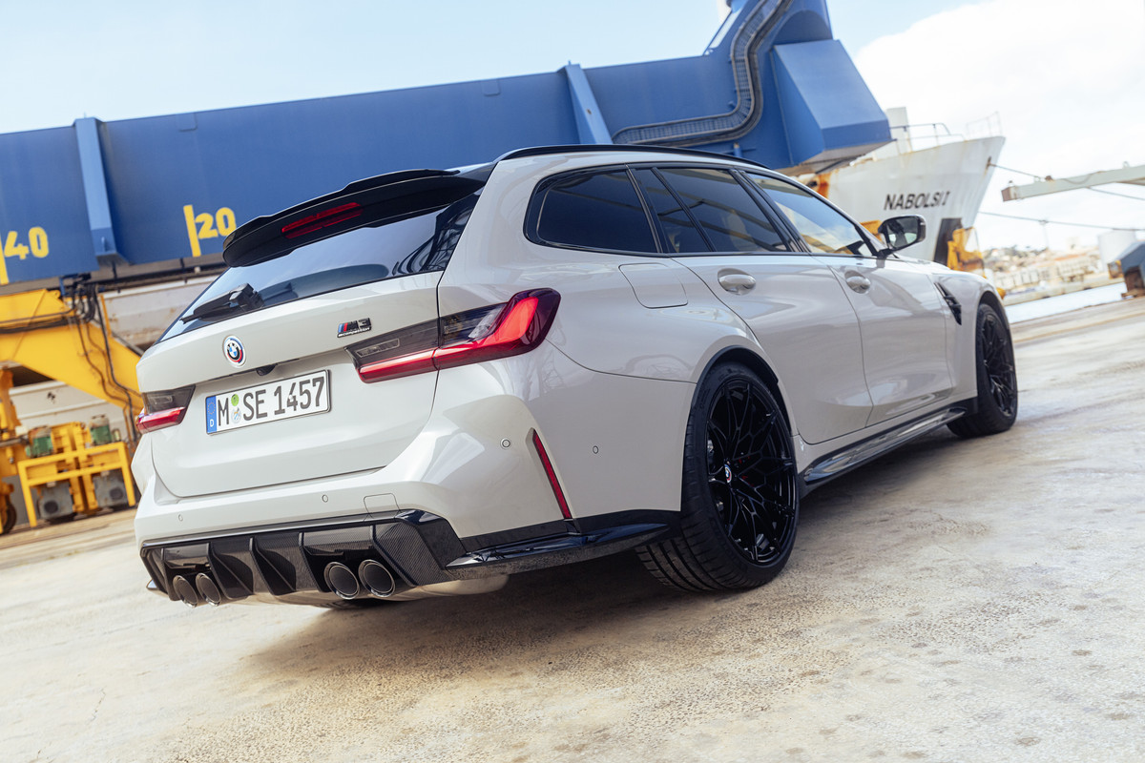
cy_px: 382
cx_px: 572
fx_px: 1113
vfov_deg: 37.9
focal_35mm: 35
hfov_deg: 54.4
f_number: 4
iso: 320
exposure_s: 1/400
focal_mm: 35
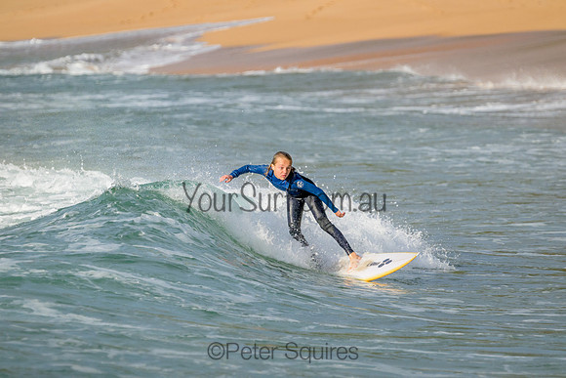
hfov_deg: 3.6
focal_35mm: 580
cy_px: 189
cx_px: 283
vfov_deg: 2.4
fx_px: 9121
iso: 1600
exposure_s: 1/1250
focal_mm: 580
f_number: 11
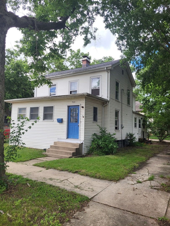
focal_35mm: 26
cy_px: 113
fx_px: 170
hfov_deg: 53.1
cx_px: 85
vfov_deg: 67.3
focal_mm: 5.4
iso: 40
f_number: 1.8
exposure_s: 1/1024
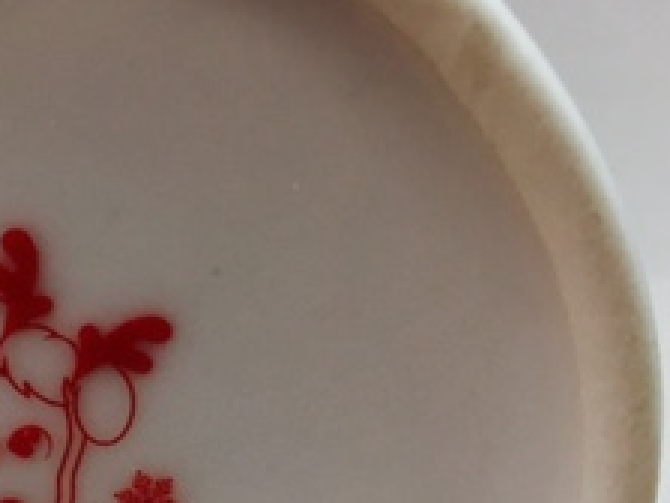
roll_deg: -1.7
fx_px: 1606
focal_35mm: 83
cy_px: 416
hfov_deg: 22.4
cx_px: -45
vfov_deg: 17.6
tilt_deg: -15.8
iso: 40
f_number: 2.2
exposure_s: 1/33
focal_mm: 4.15
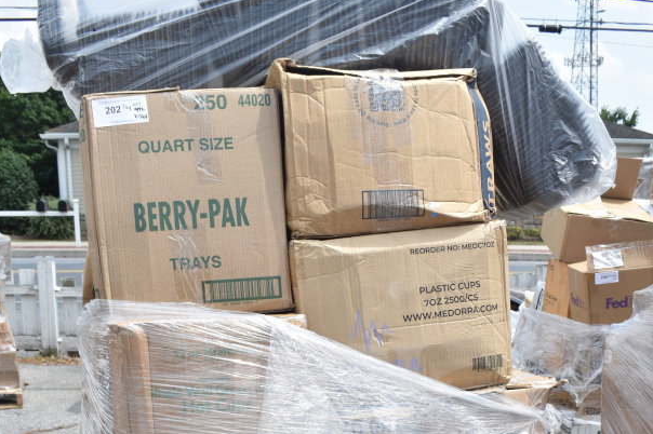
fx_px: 866
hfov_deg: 41.3
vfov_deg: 26.7
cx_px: 326
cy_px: 430
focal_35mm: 48
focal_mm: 21
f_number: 8
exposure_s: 1/250
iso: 200
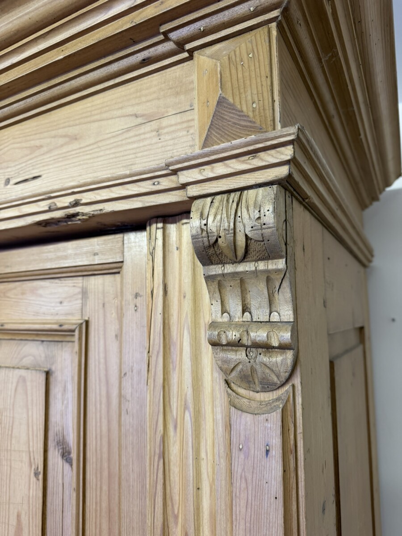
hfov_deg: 56.8
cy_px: 268
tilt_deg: +10.2
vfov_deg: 71.6
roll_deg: -0.5
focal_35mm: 24
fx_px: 372
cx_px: 201
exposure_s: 1/50
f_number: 1.78
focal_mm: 6.76
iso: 125
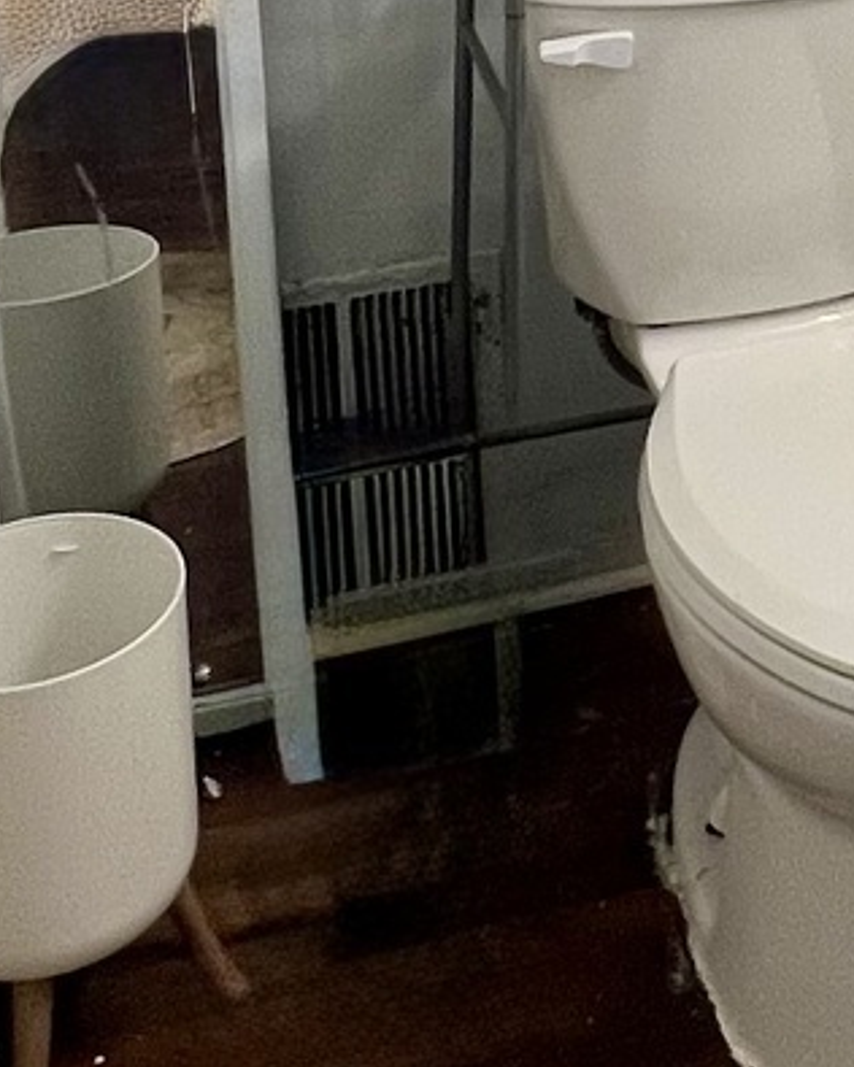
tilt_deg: -9.5
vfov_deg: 22.2
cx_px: 957
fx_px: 2338
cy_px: -440
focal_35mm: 74
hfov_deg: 19.7
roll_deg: +0.4
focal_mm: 1.57
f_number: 1.8
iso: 160
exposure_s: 1/120
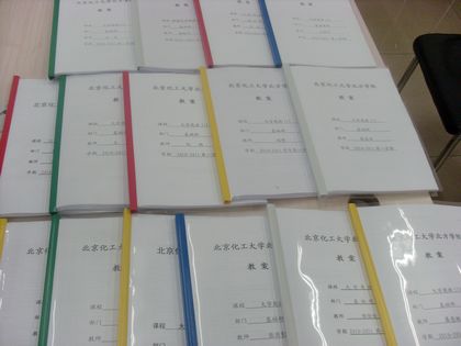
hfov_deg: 49.0
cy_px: 173
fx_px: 506
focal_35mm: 38
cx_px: 230
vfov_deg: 37.7
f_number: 3
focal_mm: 6.3
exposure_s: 1/60
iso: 100
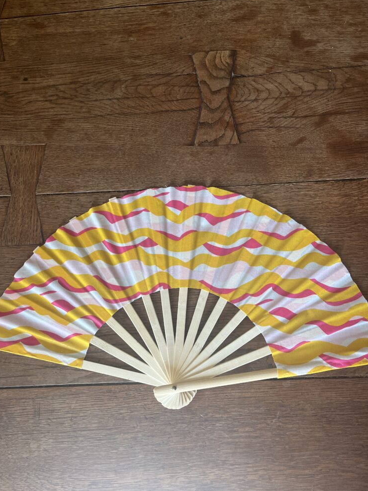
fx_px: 383
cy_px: 249
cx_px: 187
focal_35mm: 27
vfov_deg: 65.3
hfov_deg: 51.4
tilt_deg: -78.4
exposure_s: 1/109
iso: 125
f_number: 1.6
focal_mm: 5.1
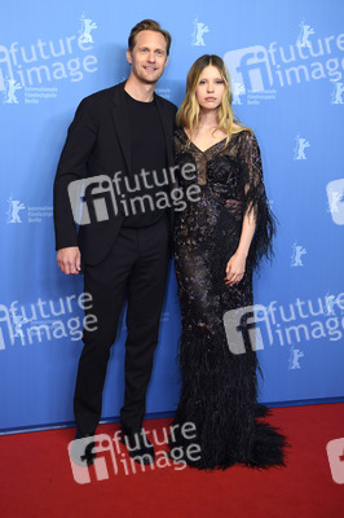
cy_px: 259
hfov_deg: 29.8
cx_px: 172
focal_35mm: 45
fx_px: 646
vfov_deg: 43.6
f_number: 3.5
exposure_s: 1/125
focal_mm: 45
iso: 640
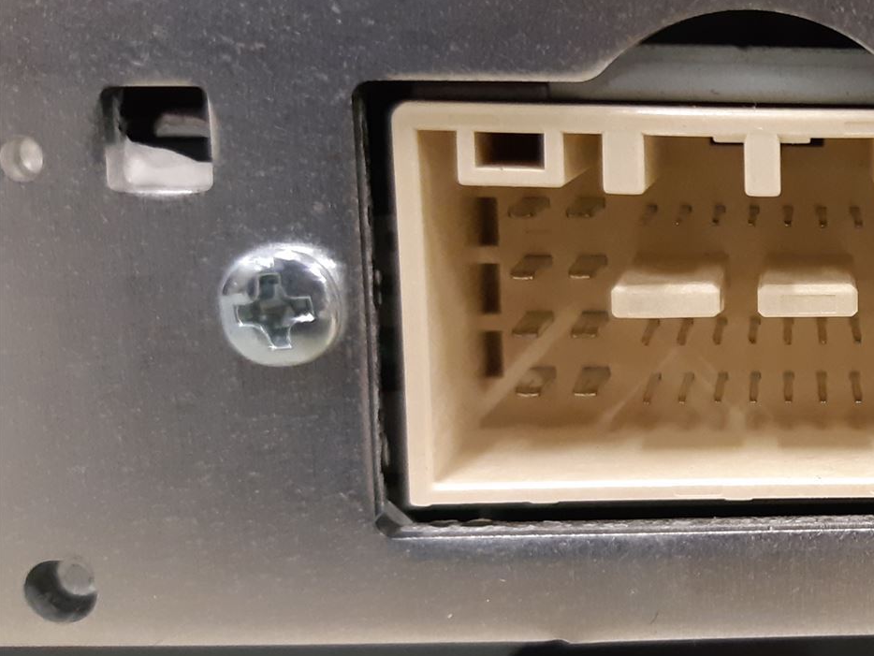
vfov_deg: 25.7
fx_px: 1440
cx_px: 956
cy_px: 340
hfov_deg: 30.3
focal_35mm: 57
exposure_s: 1/50
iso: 250
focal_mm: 3.93
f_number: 1.7
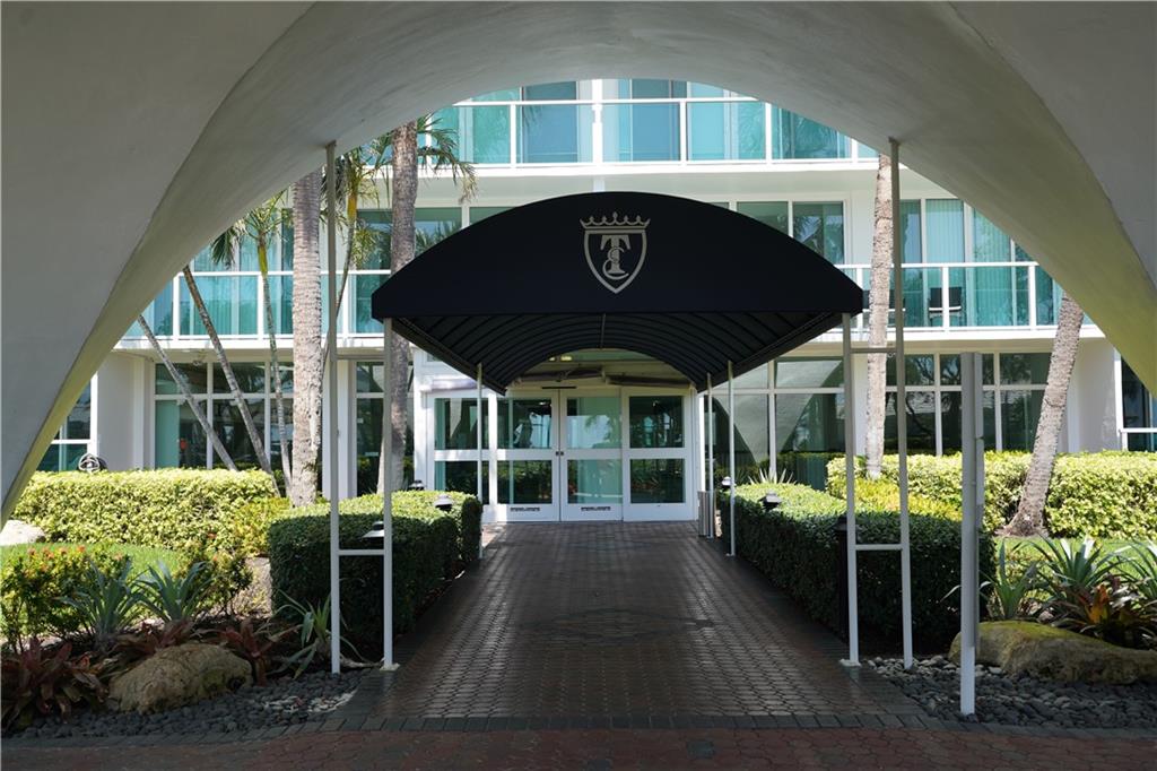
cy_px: 386
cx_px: 578
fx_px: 1124
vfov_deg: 37.8
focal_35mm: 35
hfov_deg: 54.4
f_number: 4.5
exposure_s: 1/250
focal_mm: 35
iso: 100
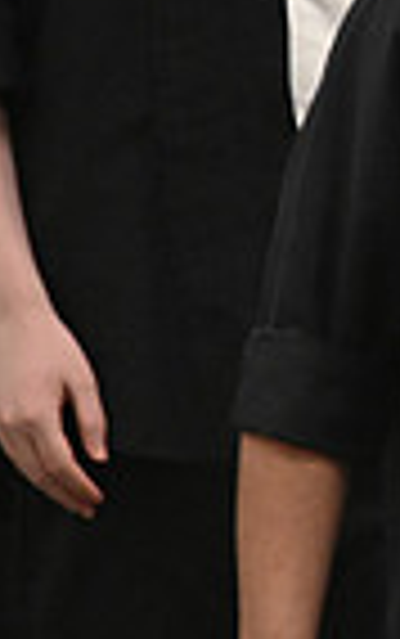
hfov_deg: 0.9
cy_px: 112
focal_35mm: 1543
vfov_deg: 1.4
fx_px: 26859
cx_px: 1187
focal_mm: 370
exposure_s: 1/250
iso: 10000
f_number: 6.3
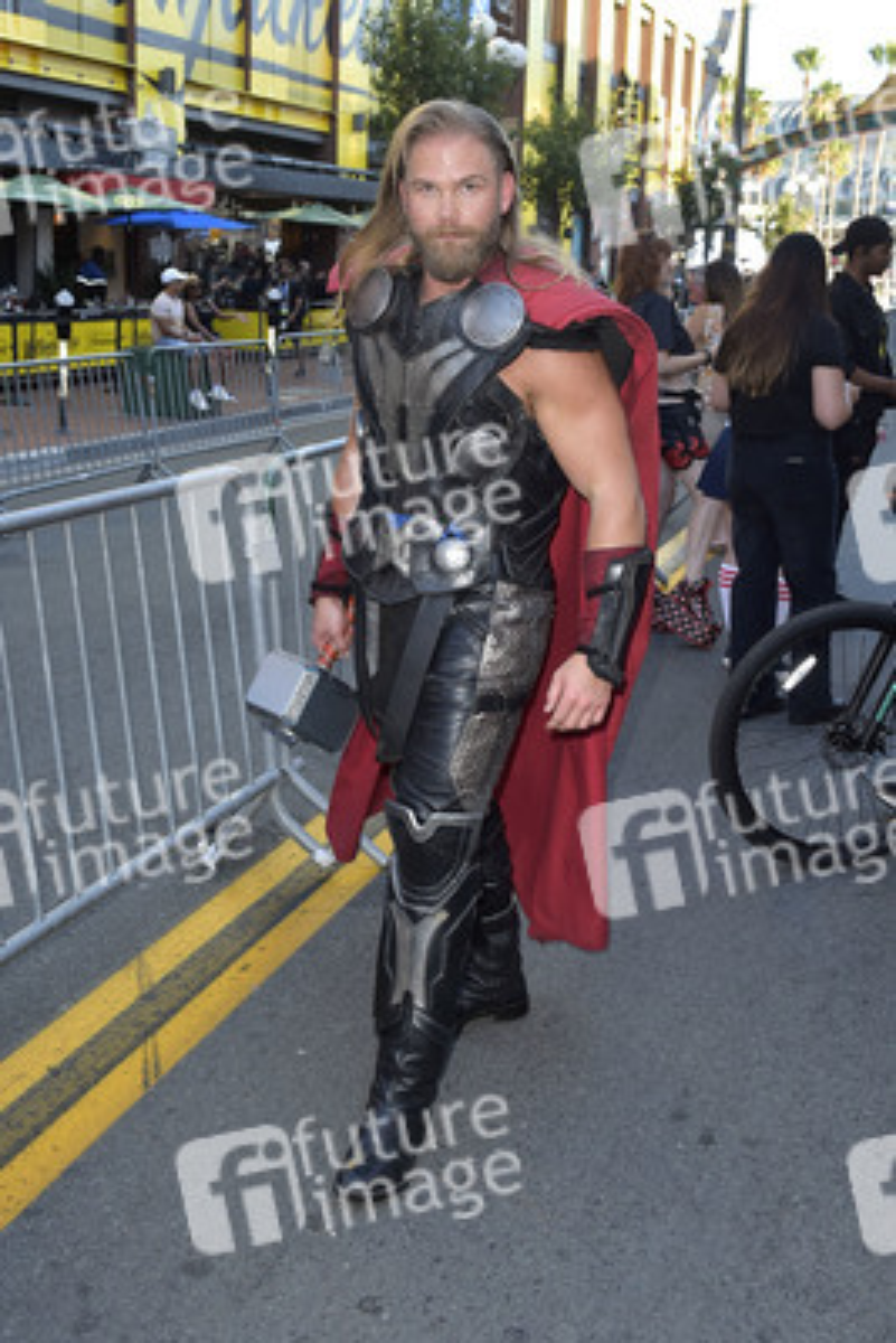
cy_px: 672
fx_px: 1268
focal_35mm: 34
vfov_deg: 55.8
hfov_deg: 38.9
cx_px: 448
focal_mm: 34
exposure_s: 1/250
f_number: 6.3
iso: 320
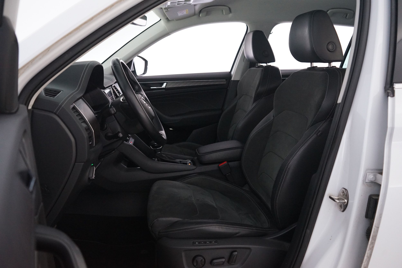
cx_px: 201
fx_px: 346
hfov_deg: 60.3
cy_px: 134
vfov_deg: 42.3
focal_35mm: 31
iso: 4000
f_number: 5
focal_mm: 31
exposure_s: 1/15
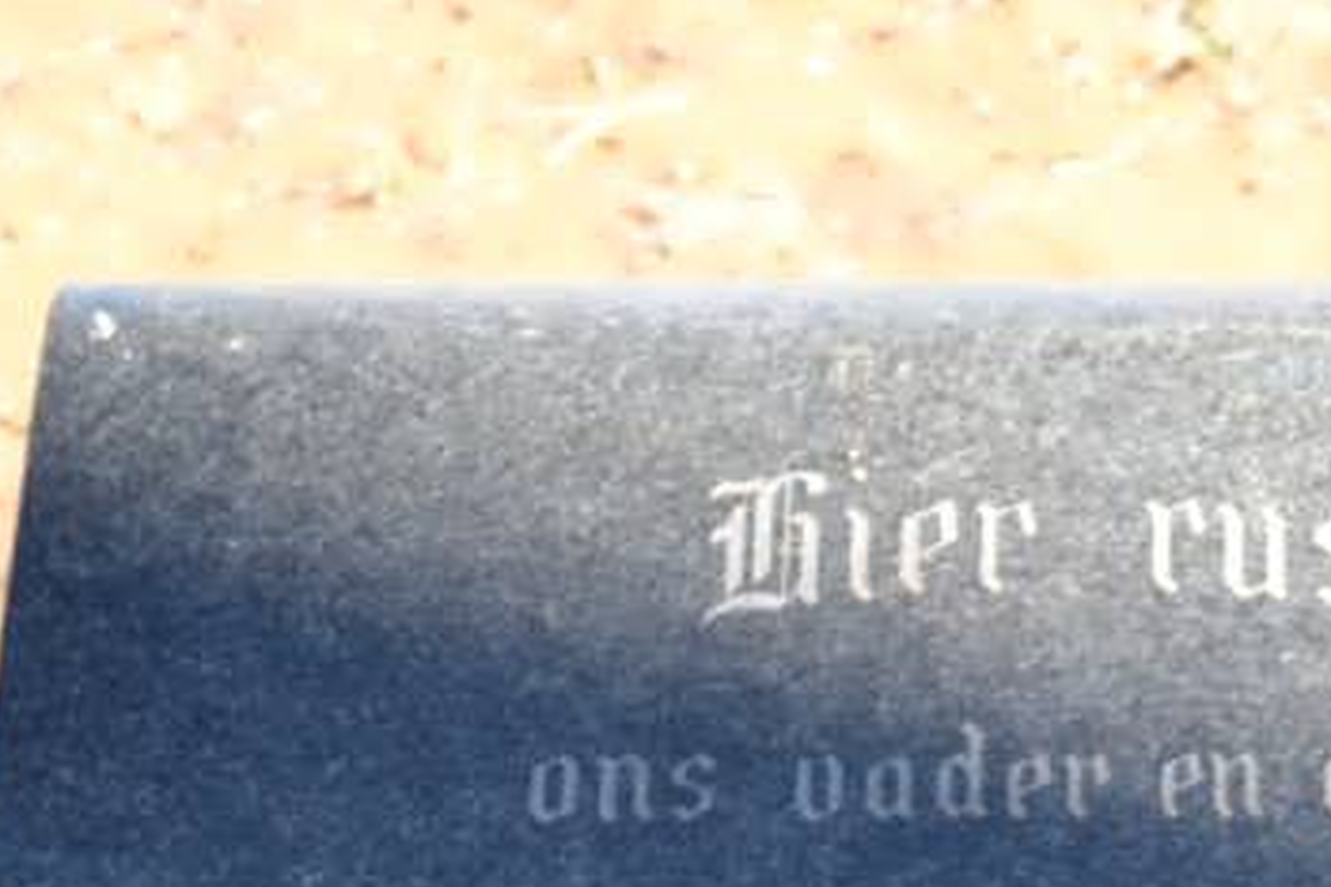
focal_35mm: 246
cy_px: 1209
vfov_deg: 5.5
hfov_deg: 8.4
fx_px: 9094
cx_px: 1081
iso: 400
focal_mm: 48
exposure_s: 1/100
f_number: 5.3
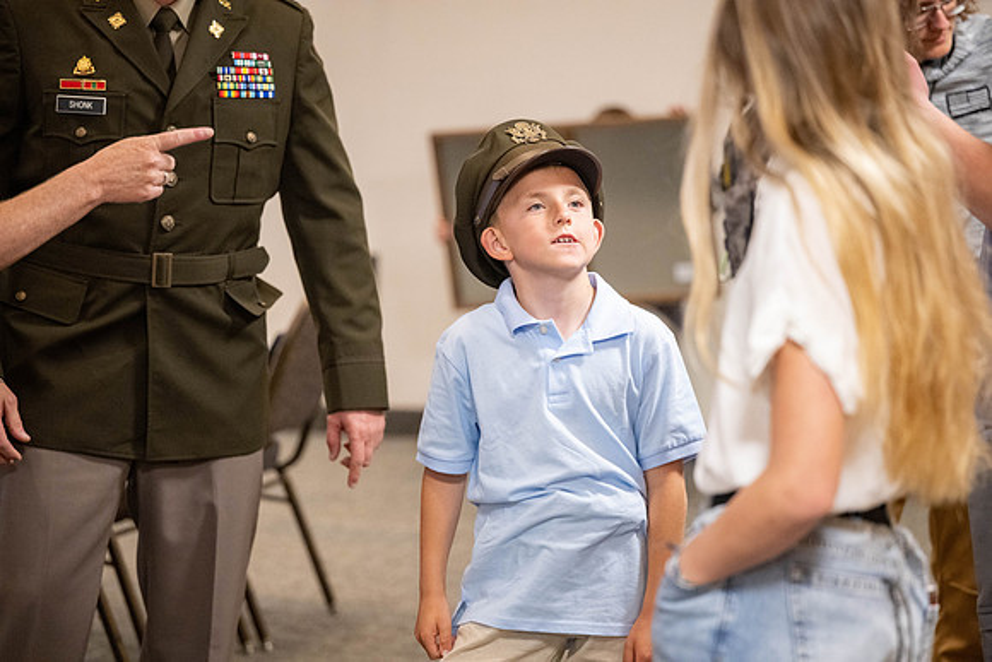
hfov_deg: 20.6
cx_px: 496
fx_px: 2729
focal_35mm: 99
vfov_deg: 13.8
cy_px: 331
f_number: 2.8
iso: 5000
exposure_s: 1/200
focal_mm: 99
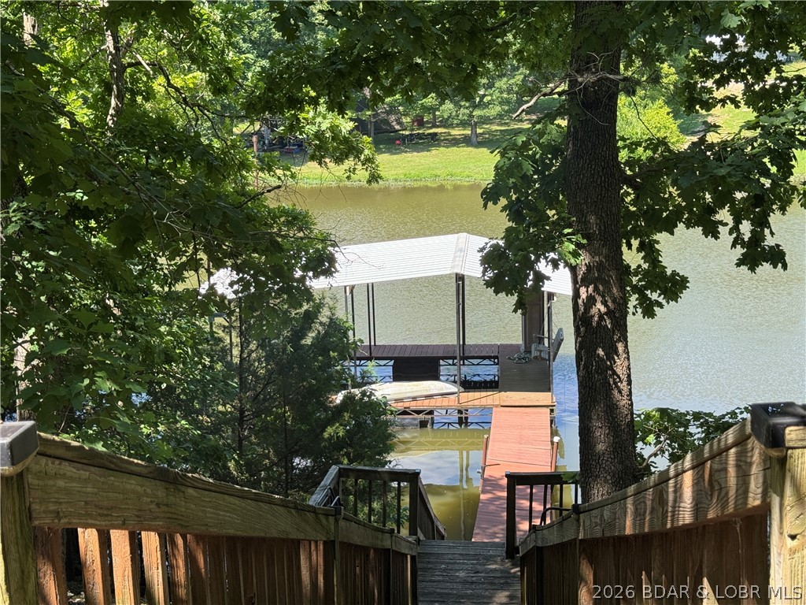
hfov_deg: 39.7
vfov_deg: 30.3
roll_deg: +1.5
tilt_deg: -12.6
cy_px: 302
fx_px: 1118
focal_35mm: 48
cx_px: 403
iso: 64
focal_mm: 6.76
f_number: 1.78
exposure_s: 1/802
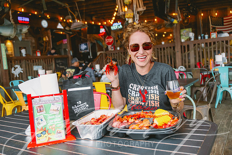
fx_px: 213
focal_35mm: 33
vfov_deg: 40.0
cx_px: 116
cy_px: 78
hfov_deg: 57.2
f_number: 3.5
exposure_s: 1/400
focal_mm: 33
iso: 400
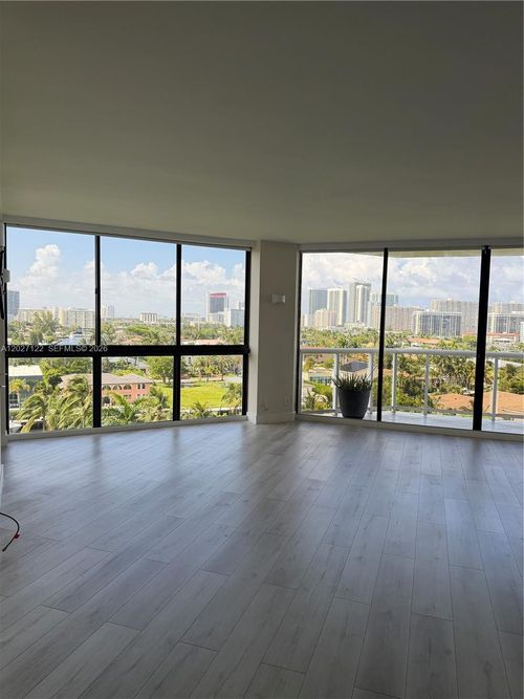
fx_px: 485
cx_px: 262
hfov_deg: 56.8
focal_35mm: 24
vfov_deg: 71.6
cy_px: 350
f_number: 1.78
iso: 100
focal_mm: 6.76
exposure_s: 1/1522
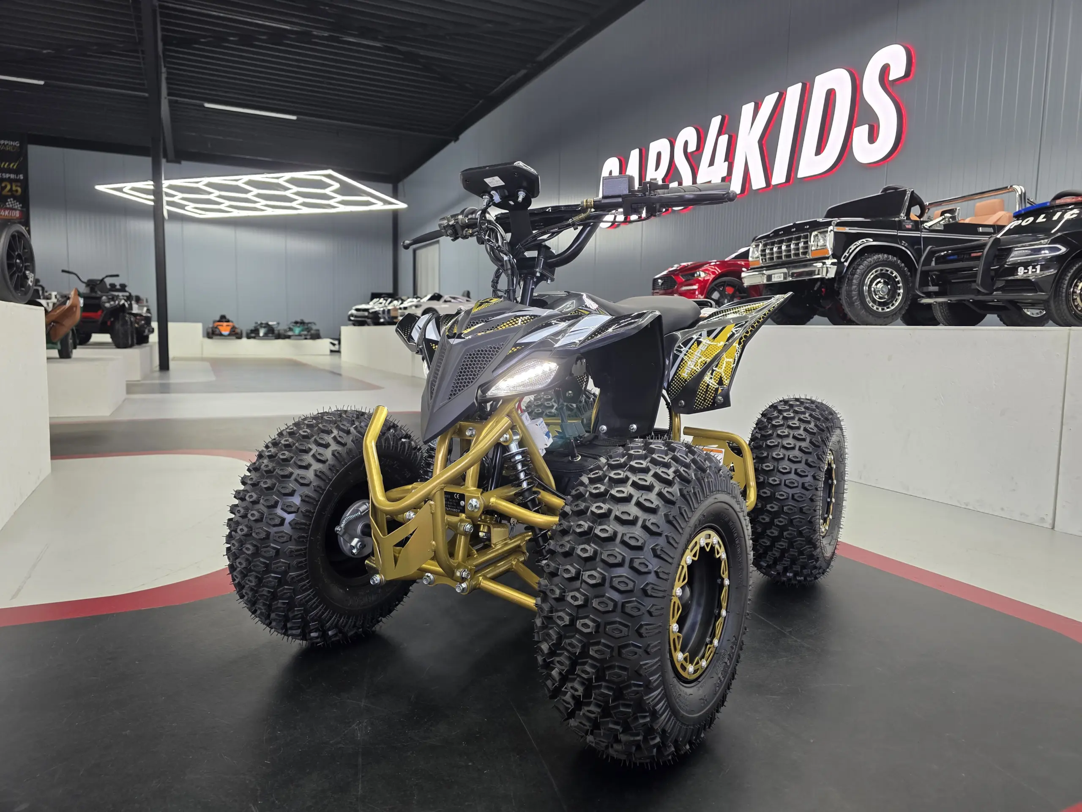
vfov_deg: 58.9
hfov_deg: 73.9
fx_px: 719
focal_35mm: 23
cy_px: 406
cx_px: 541
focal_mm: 6.3
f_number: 1.7
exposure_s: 1/100
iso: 80
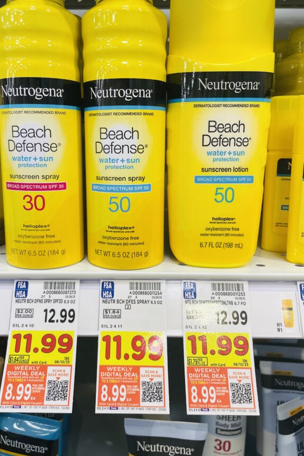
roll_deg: +0.6
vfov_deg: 58.7
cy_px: 224
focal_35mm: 32
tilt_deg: -13.2
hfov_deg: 41.0
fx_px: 405
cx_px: 128
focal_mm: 4.2
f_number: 1.6
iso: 80
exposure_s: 1/120
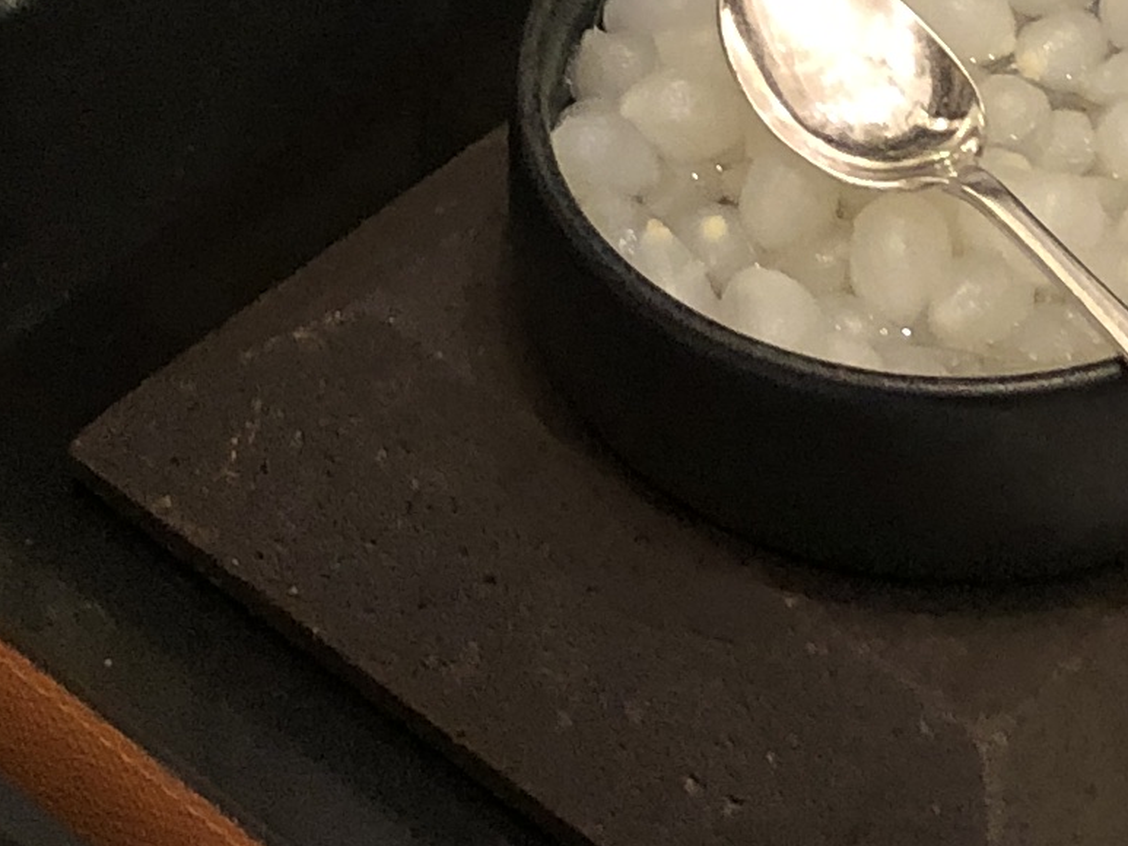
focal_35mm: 146
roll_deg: -2.4
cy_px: -589
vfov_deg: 9.7
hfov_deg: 13.5
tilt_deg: -35.5
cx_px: 617
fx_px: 4758
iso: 80
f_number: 1.8
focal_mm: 3.99
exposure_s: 1/17
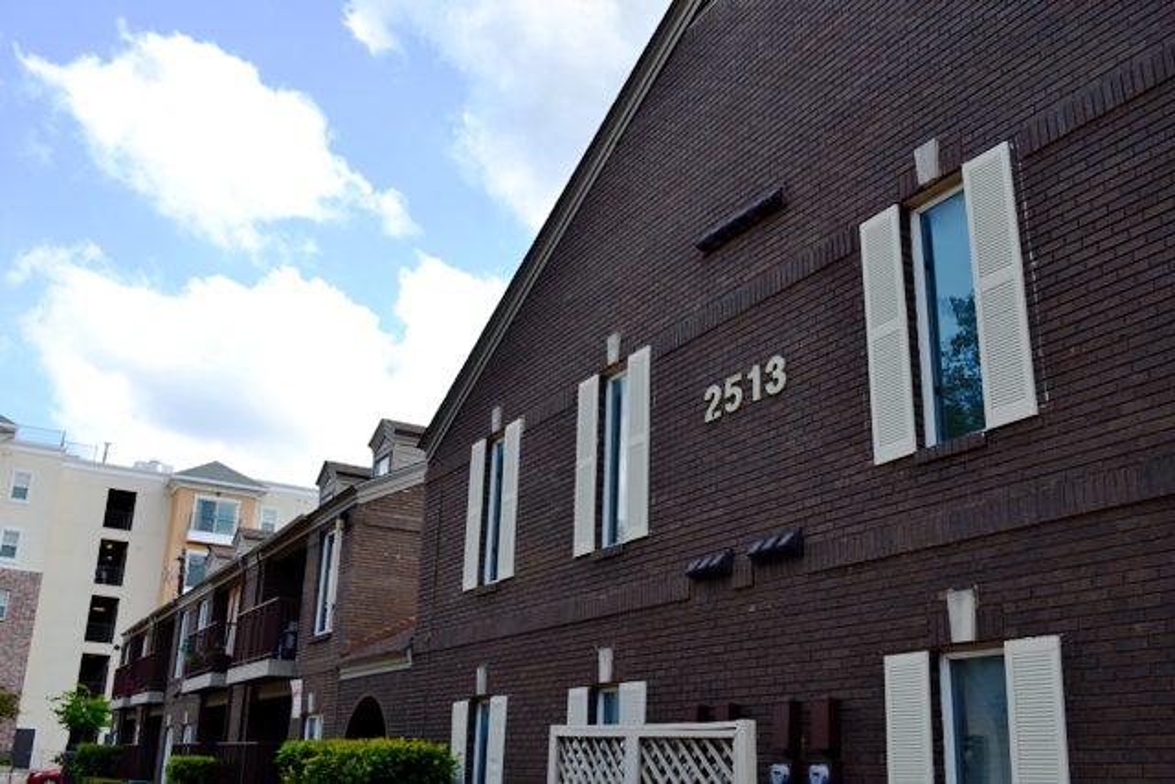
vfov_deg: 40.0
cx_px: 588
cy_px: 392
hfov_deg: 57.2
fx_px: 1077
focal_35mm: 33
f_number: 6.3
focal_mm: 22
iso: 100
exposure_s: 1/160
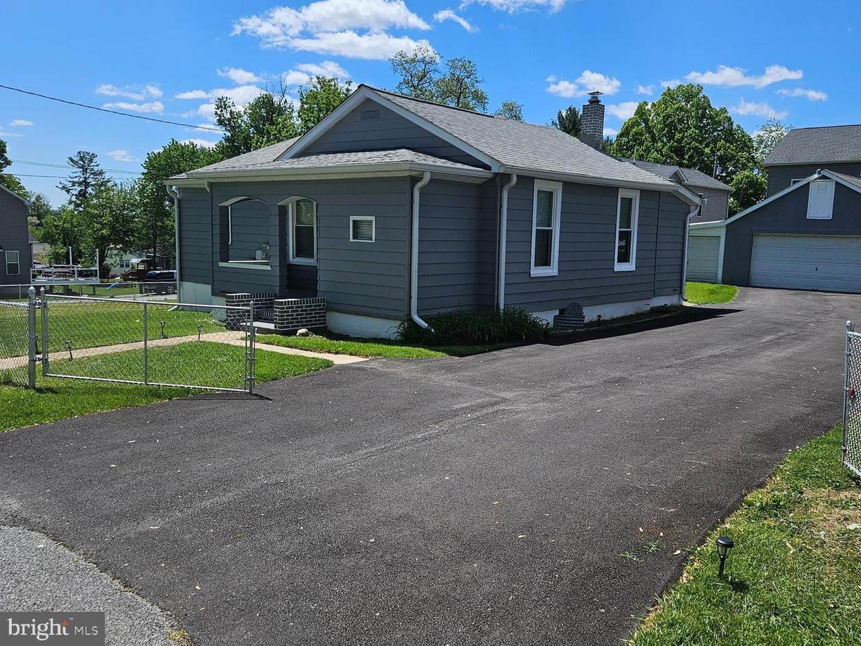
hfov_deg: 73.9
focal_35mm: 23
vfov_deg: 58.9
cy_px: 323
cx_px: 430
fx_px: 572
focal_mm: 5.4
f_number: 1.8
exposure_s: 1/2384
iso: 25
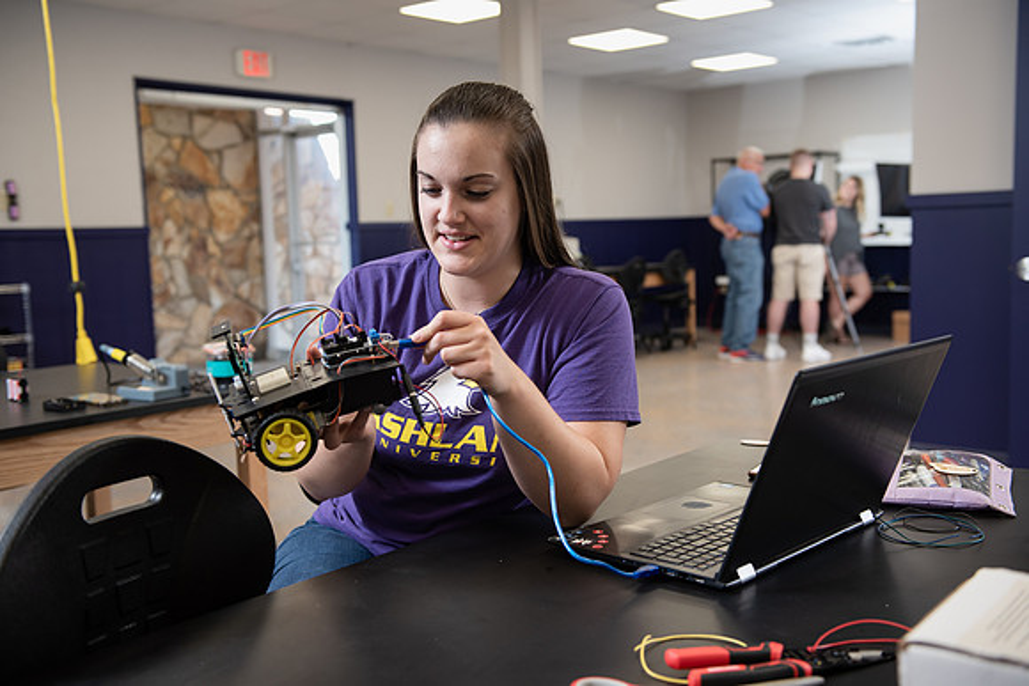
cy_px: 343
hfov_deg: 50.7
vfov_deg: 35.1
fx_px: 1086
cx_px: 514
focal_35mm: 38
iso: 640
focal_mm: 38
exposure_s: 1/200
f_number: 4
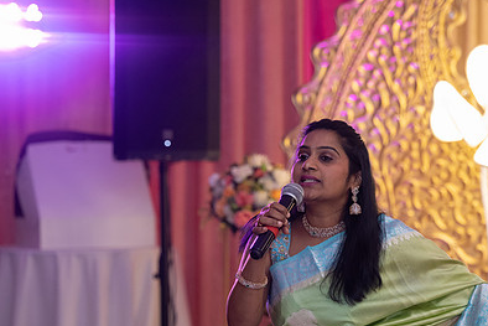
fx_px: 2414
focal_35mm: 178
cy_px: 225
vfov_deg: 7.7
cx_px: 320
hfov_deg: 11.5
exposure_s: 1/160
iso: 1000
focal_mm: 120
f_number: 3.5
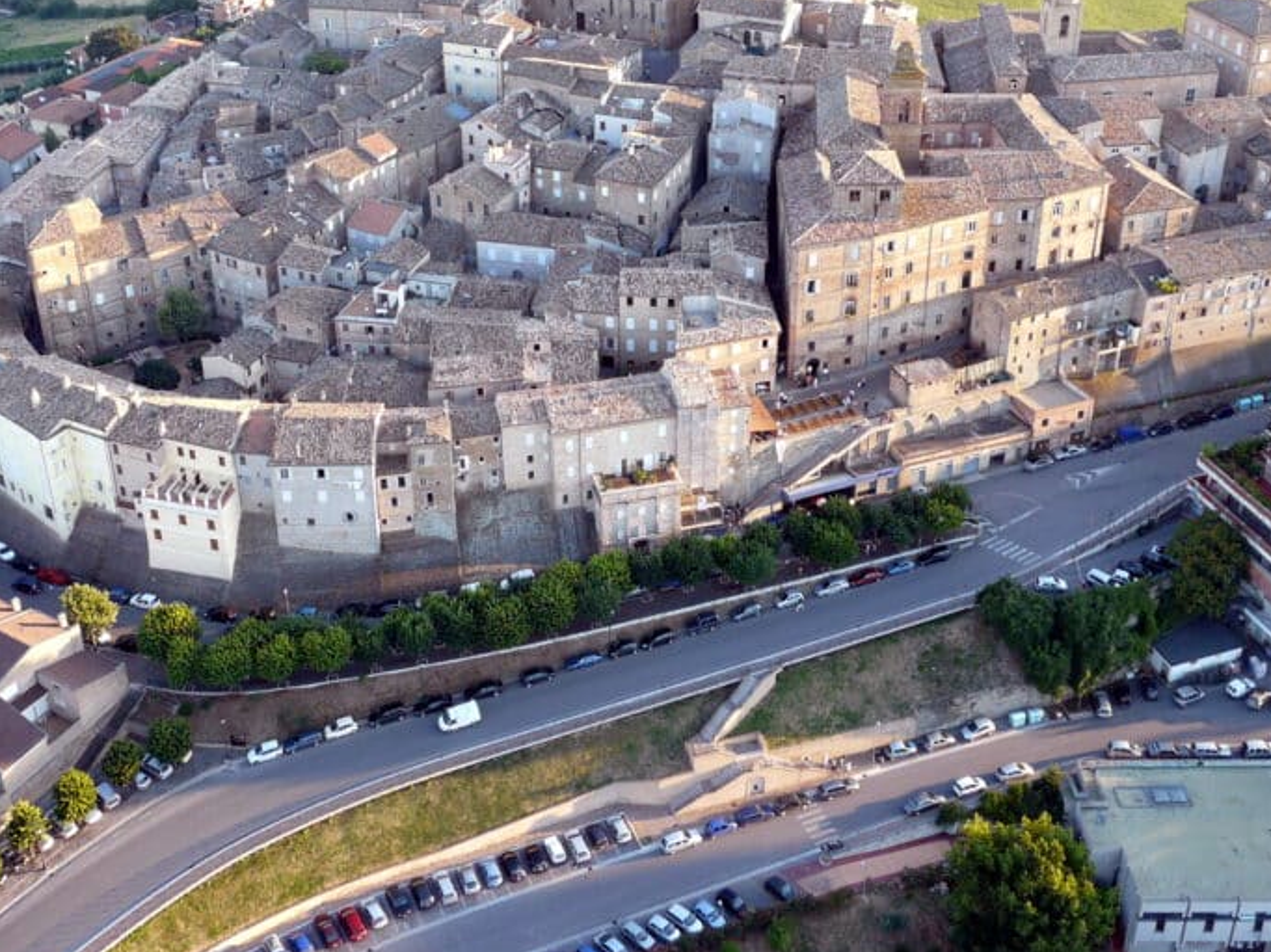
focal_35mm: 42
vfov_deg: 33.8
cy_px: 257
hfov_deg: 44.8
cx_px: 622
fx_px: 1542
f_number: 2.8
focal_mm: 4.6
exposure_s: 1/100
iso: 100
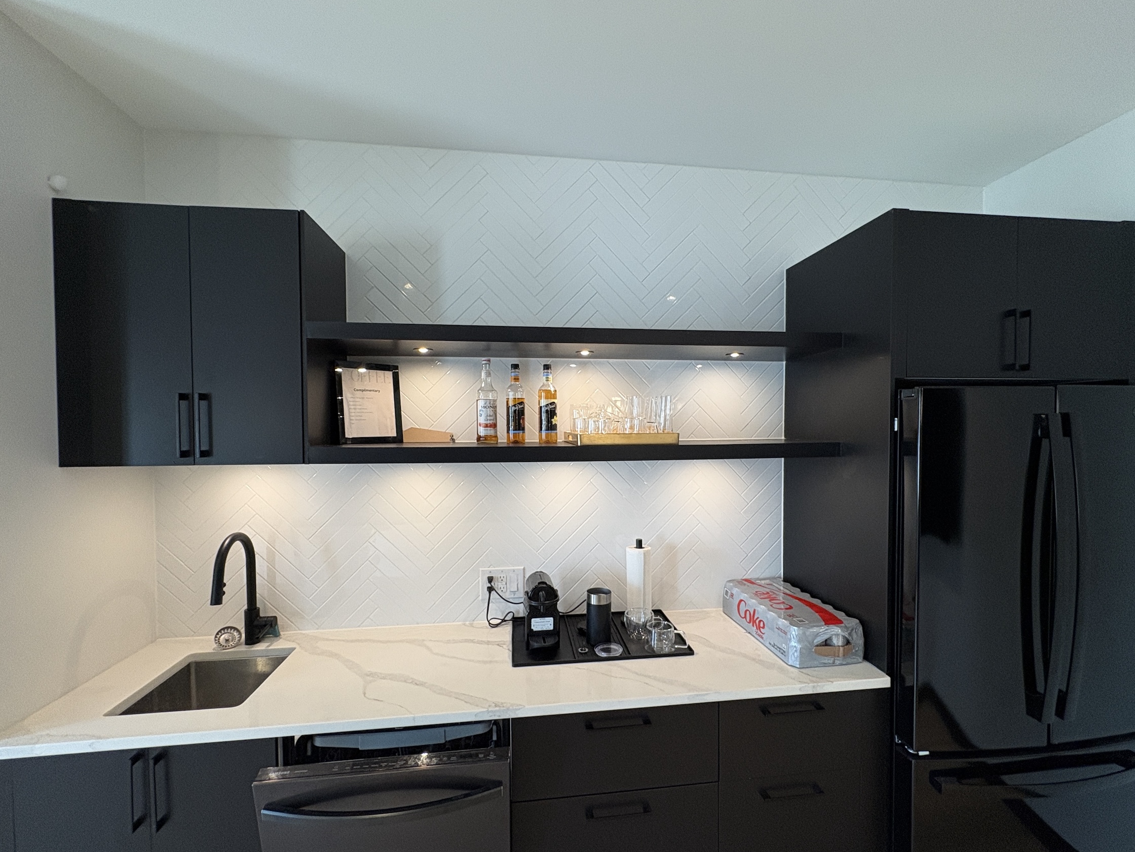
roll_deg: +1.1
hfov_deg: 94.5
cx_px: 584
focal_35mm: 16
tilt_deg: -1.2
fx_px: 525
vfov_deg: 78.1
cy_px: 442
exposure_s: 1/61
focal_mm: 2.22
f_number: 2.2
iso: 200
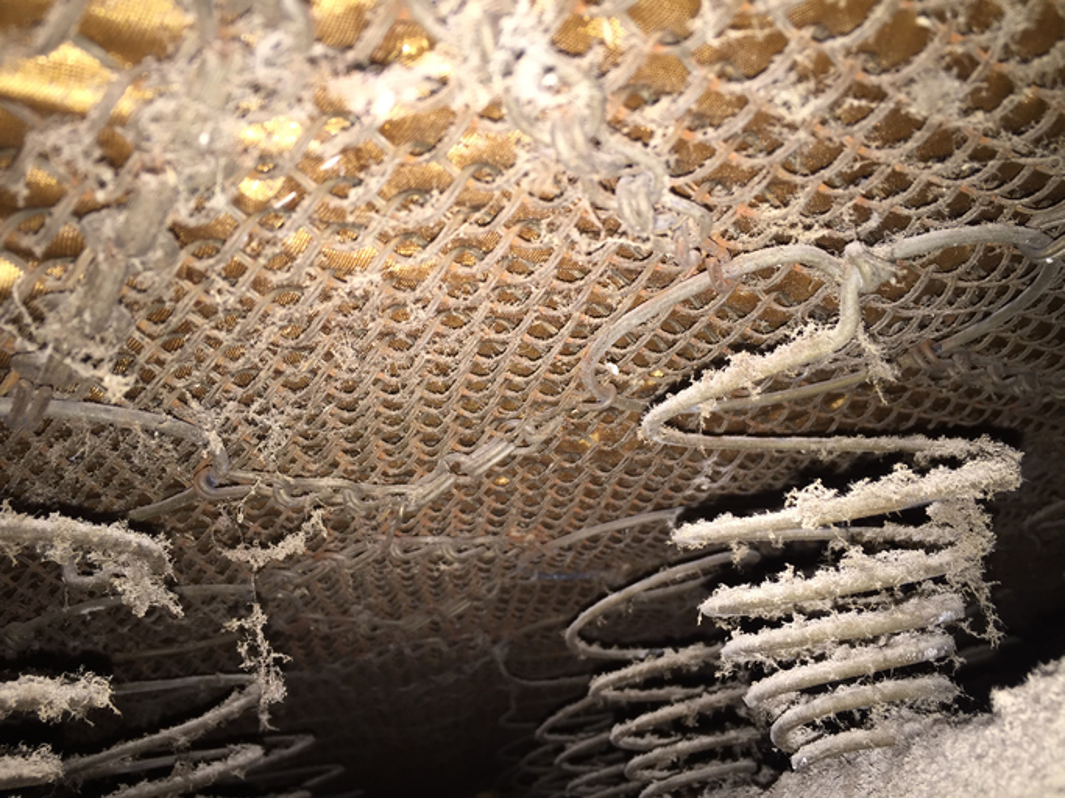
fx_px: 892
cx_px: 532
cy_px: 399
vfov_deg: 48.2
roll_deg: +11.7
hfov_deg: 61.7
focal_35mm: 29
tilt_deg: +25.9
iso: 32
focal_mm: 4.15
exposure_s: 1/38
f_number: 2.2
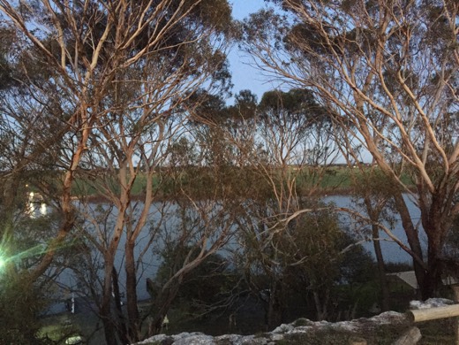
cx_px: 230
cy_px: 172
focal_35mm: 29
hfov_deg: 61.7
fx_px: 385
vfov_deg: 48.2
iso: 400
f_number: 2.2
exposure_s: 1/15
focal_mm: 4.15
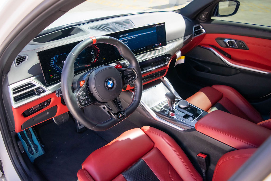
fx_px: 203
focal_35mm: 27
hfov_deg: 67.4
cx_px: 136
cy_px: 90
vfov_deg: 47.9
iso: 800
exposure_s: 1/800
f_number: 3.5
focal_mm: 18
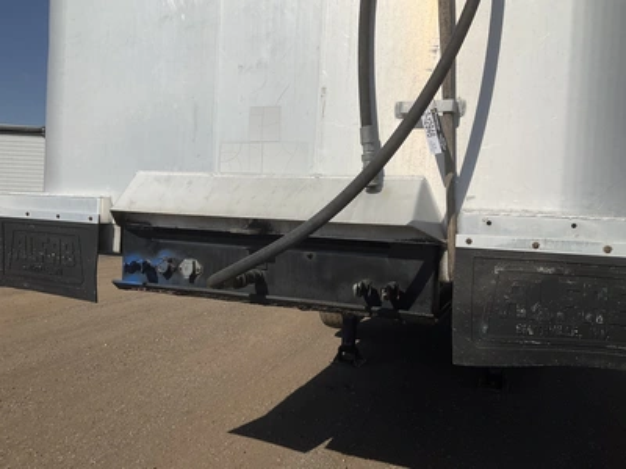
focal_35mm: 29
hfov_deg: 61.7
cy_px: 234
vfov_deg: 48.2
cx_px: 313
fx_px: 524
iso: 25
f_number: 1.8
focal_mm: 3
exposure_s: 1/8621
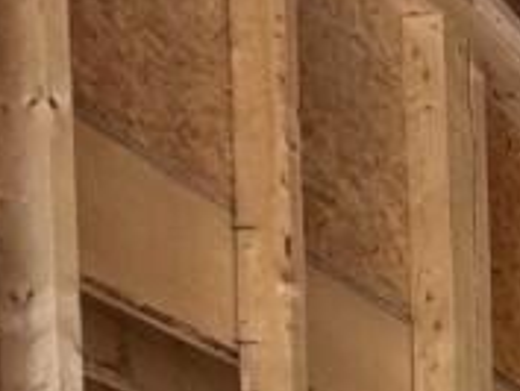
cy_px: 955
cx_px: 1249
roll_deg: -0.9
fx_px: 1218
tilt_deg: -2.8
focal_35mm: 81
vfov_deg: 13.2
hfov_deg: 14.8
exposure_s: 1/121
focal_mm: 2.22
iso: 100
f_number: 2.2
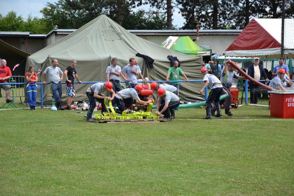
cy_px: 98
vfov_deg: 11.4
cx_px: 147
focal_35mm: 120
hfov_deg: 17.1
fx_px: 980
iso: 400
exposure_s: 1/1000
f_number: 5.3
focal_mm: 80
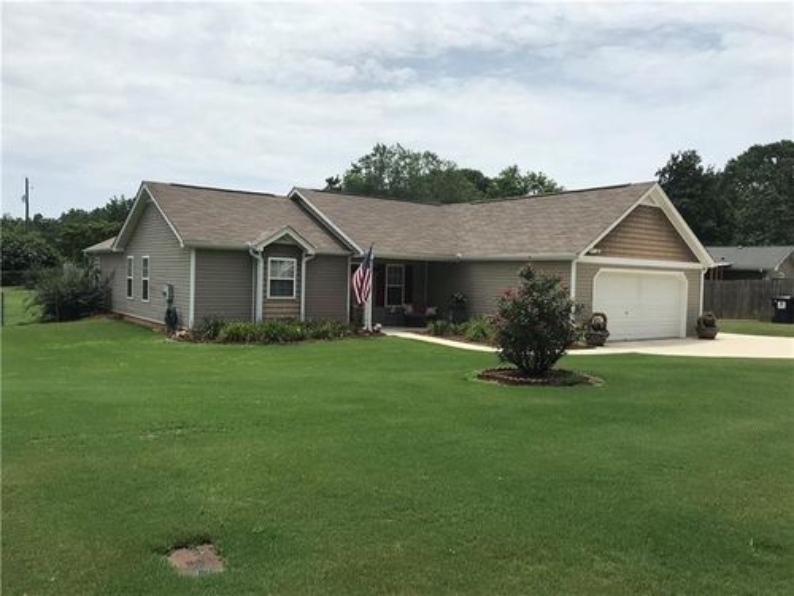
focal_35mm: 28
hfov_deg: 63.4
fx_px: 642
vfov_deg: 49.7
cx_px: 397
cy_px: 298
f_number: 1.8
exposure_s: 1/4167
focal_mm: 3.99
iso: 20
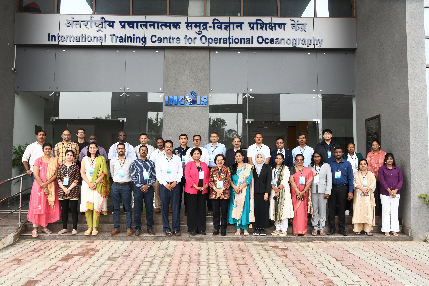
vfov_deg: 26.0
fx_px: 620
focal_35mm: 52
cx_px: 214
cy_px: 143
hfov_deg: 38.2
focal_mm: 35
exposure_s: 1/125
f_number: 10
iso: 400
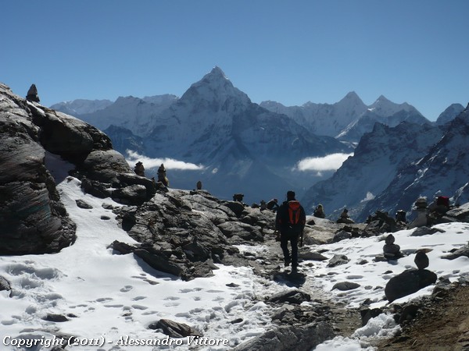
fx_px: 745
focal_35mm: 55
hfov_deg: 34.9
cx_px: 234
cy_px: 176
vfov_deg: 26.6
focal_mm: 9.1
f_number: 10
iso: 100
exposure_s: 1/500
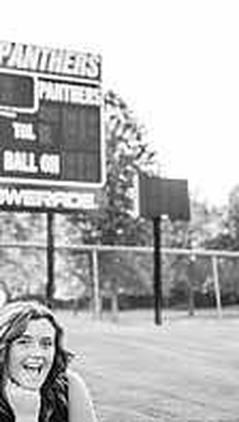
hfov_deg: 20.8
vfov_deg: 36.5
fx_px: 639
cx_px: 30
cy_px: 181
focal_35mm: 57
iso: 125
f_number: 2
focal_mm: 24
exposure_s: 1/500
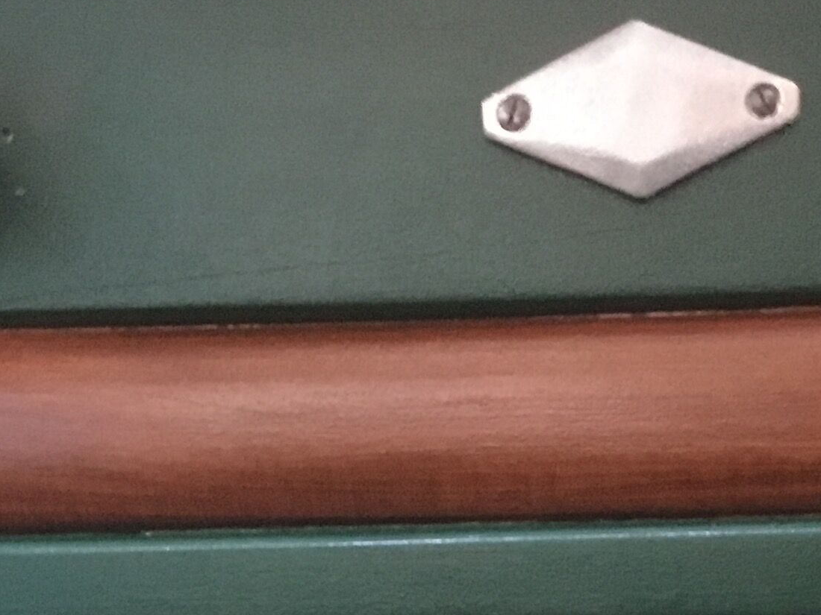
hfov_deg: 21.3
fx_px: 2182
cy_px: 860
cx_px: 512
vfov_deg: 15.1
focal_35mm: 92
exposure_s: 1/17
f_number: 2.4
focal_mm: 3.3
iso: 500
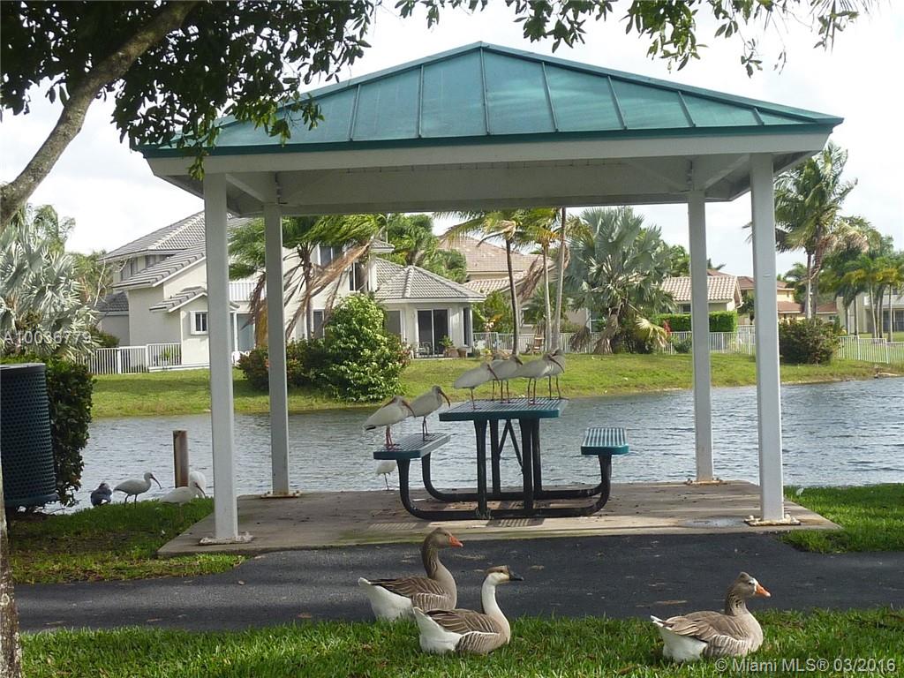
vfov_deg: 20.7
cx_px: 452
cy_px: 339
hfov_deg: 27.4
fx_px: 1854
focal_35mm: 71
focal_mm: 6.5
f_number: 4
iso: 100
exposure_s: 1/400
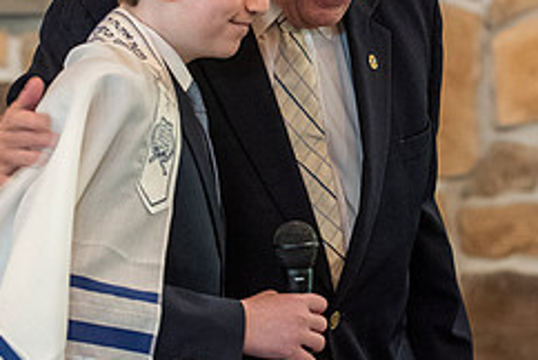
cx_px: 267
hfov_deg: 9.1
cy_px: 94
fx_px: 3381
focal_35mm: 226
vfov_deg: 6.1
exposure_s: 1/60
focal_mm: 86
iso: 3200
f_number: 3.5
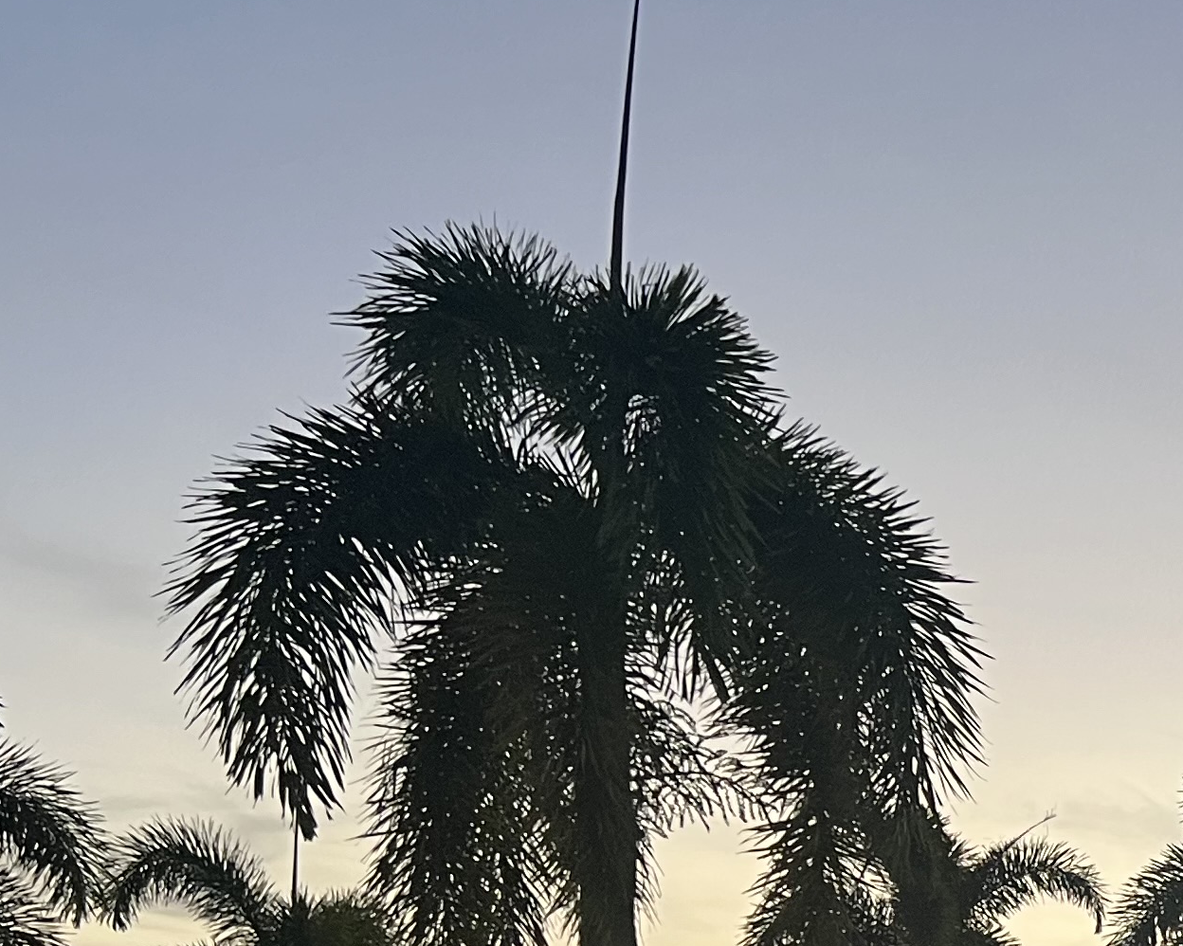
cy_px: 1131
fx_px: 2871
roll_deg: -1.5
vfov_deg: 17.8
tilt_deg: +4.3
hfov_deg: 20.6
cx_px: 1665
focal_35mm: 82
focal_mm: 5.7
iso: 125
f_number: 1.5
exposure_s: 1/60
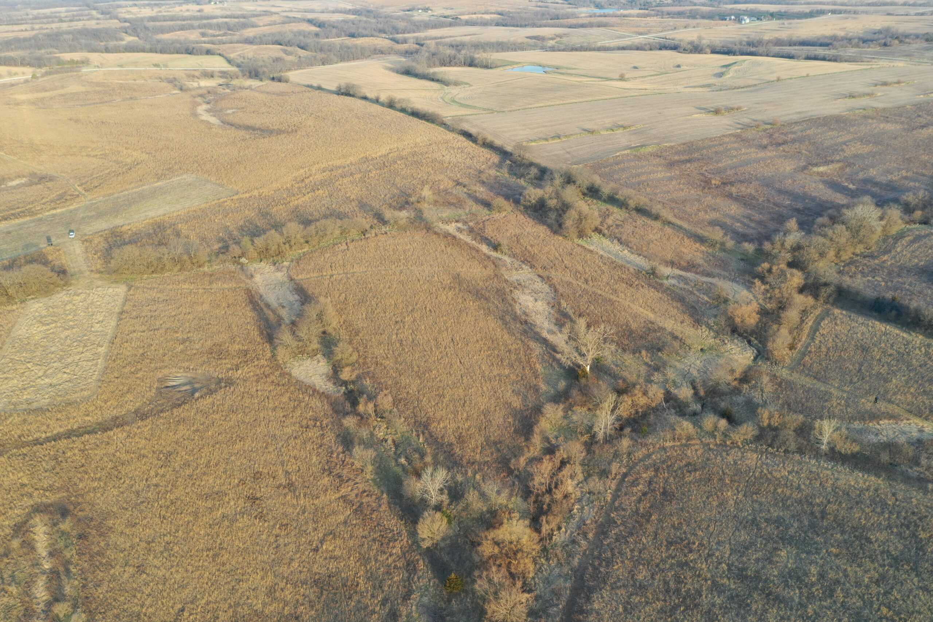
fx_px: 726
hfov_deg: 65.5
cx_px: 466
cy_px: 311
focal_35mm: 28
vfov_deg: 46.4
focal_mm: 10.26
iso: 100
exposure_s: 1/120
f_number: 4.5
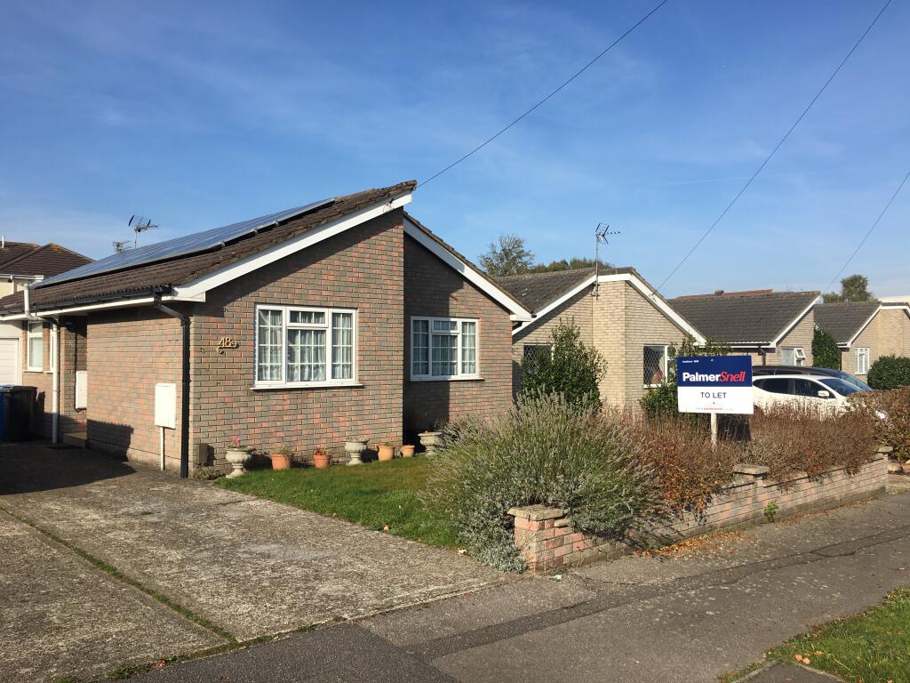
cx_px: 455
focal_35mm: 29
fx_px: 762
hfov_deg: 61.7
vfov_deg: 48.2
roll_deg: +0.4
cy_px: 342
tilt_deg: -0.4
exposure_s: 1/1789
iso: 25
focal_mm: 4.15
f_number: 2.2
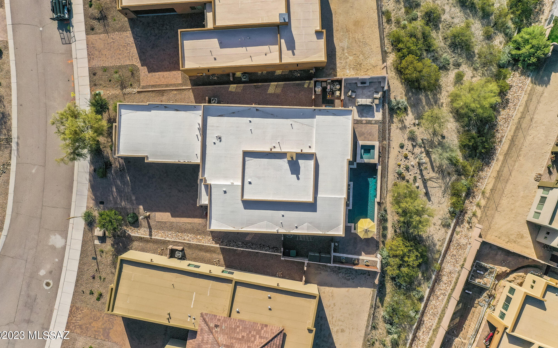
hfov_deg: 64.6
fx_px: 441
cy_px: 164
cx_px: 276
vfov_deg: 43.1
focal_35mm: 29
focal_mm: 10.26
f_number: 4
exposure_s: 1/100
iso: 100
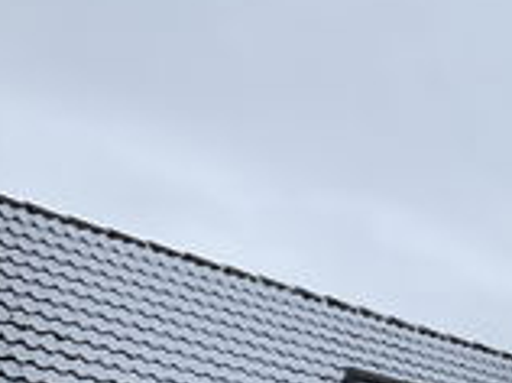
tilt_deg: +10.1
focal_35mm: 99
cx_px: 956
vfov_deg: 13.9
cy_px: 581
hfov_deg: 16.3
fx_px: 1462
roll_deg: -0.8
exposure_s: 1/1916
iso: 25
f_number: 1.8
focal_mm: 4.25
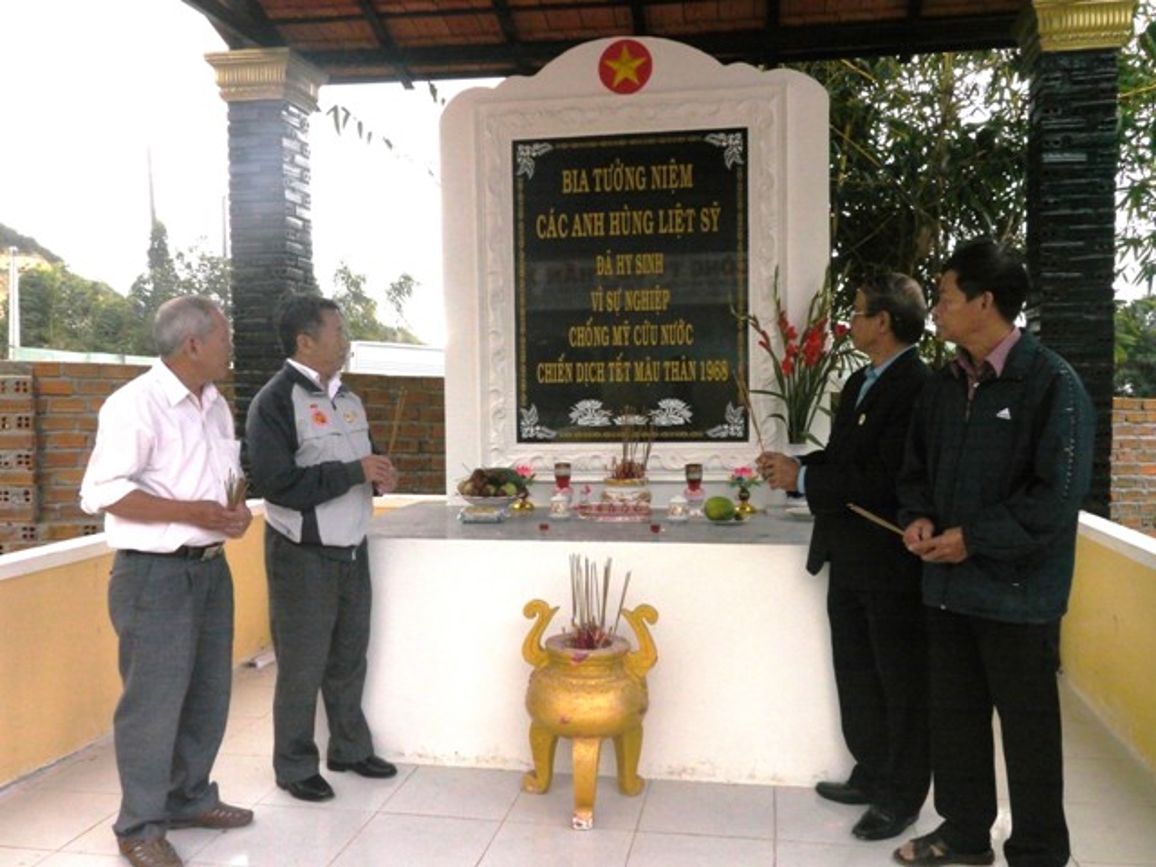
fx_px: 1002
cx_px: 578
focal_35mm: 30
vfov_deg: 46.8
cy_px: 434
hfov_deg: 60.0
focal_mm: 15
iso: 1600
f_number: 9
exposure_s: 1/640
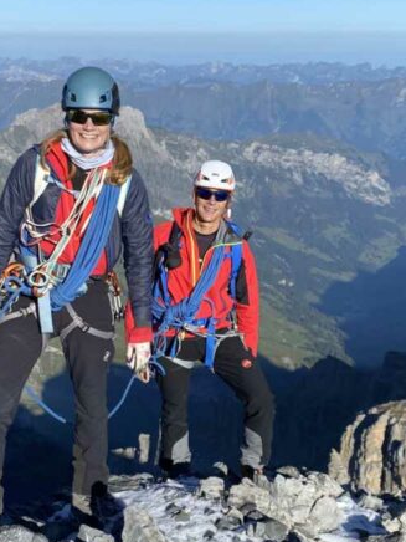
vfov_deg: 31.7
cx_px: 197
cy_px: 277
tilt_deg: -13.3
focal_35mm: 61
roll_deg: +1.2
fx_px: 954
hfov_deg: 24.0
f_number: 1.8
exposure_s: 1/3401
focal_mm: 4.25
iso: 32
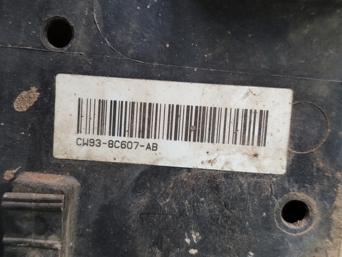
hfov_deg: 39.7
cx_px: 171
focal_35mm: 48
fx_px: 474
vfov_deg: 30.3
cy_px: 128
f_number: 1.7
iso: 80
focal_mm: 5.31
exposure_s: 1/50
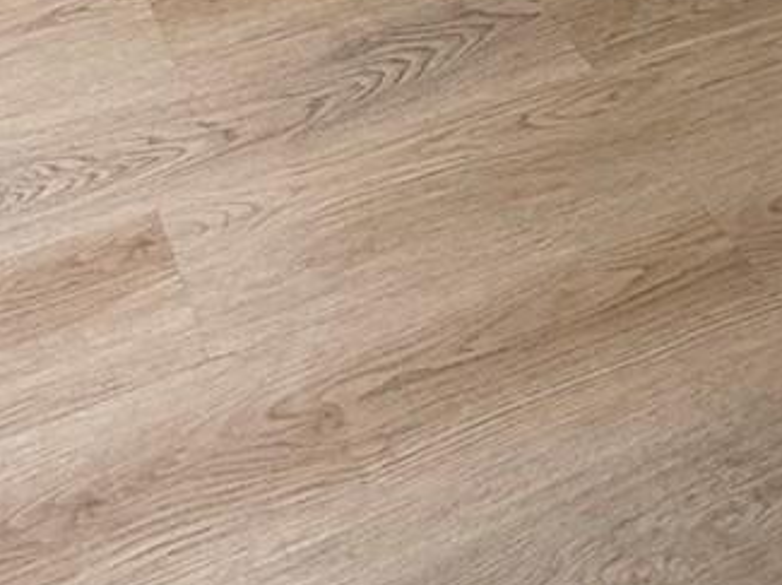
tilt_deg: -8.8
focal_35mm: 69
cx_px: 460
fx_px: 1557
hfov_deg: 28.1
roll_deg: -0.7
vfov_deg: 14.9
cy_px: -749
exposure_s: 1/137
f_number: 2.2
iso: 50
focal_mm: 2.22
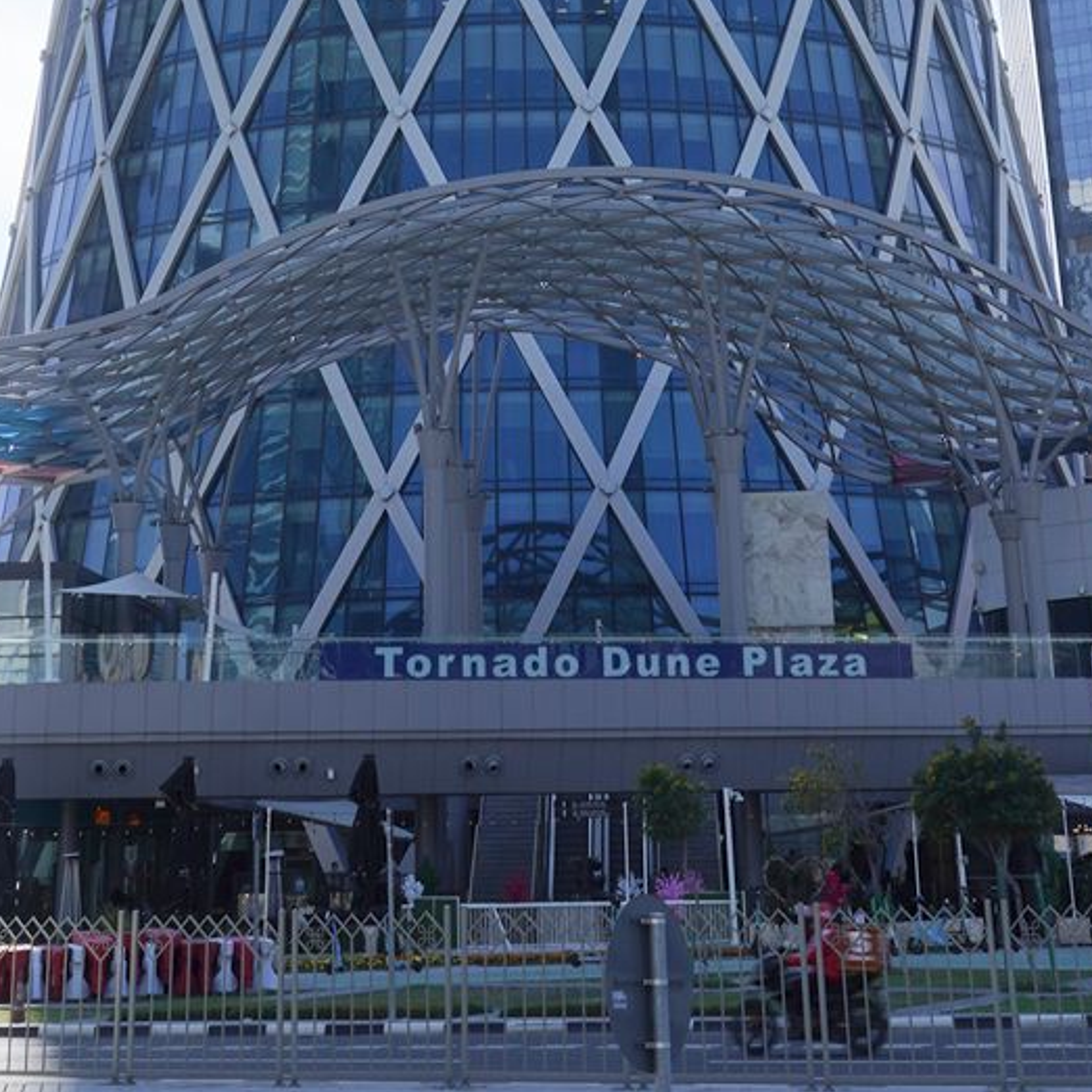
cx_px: 476
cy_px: -593
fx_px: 2784
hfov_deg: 22.2
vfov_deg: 19.2
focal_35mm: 78
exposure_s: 1/100
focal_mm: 24
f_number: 16
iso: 100
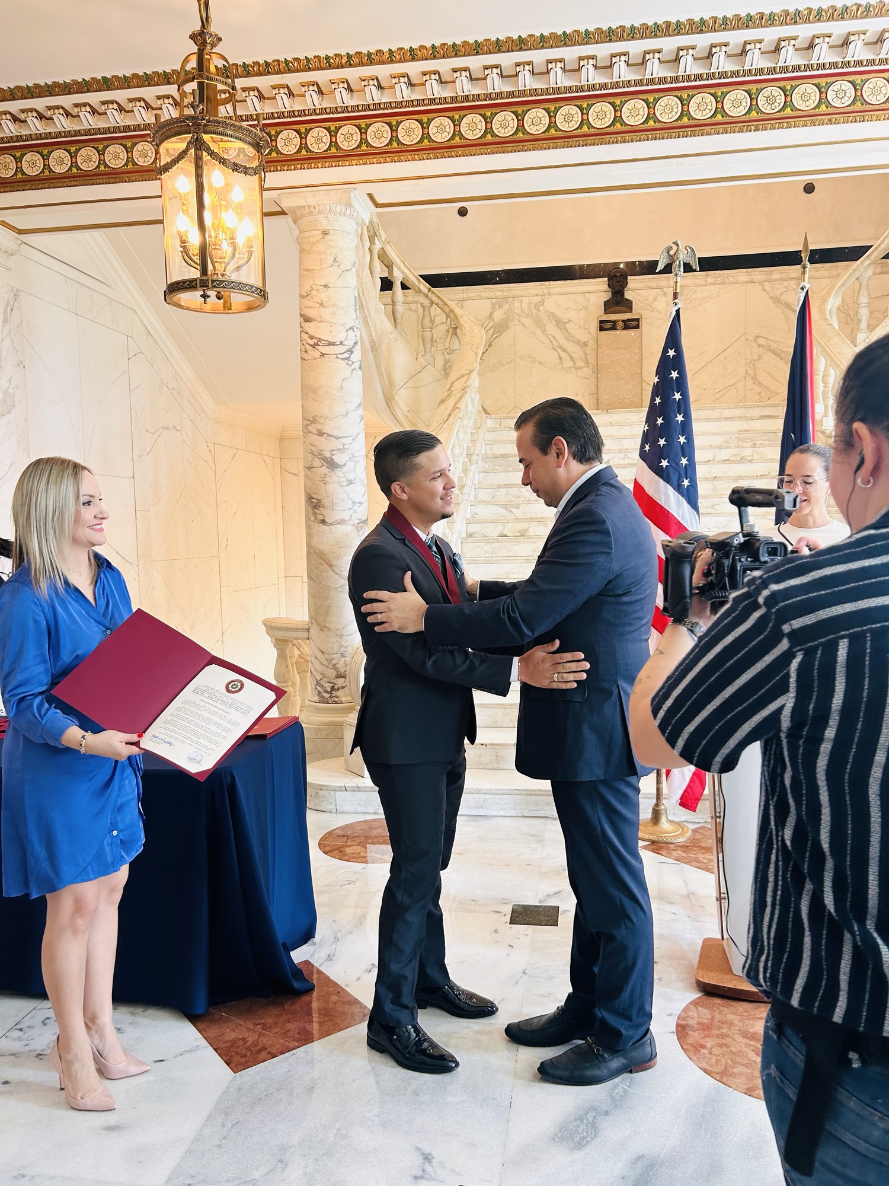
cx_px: 444
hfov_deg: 53.1
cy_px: 593
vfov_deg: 67.3
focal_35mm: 26
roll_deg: +1.0
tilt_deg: -4.1
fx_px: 890
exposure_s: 1/60
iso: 80
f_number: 1.5
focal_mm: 5.7
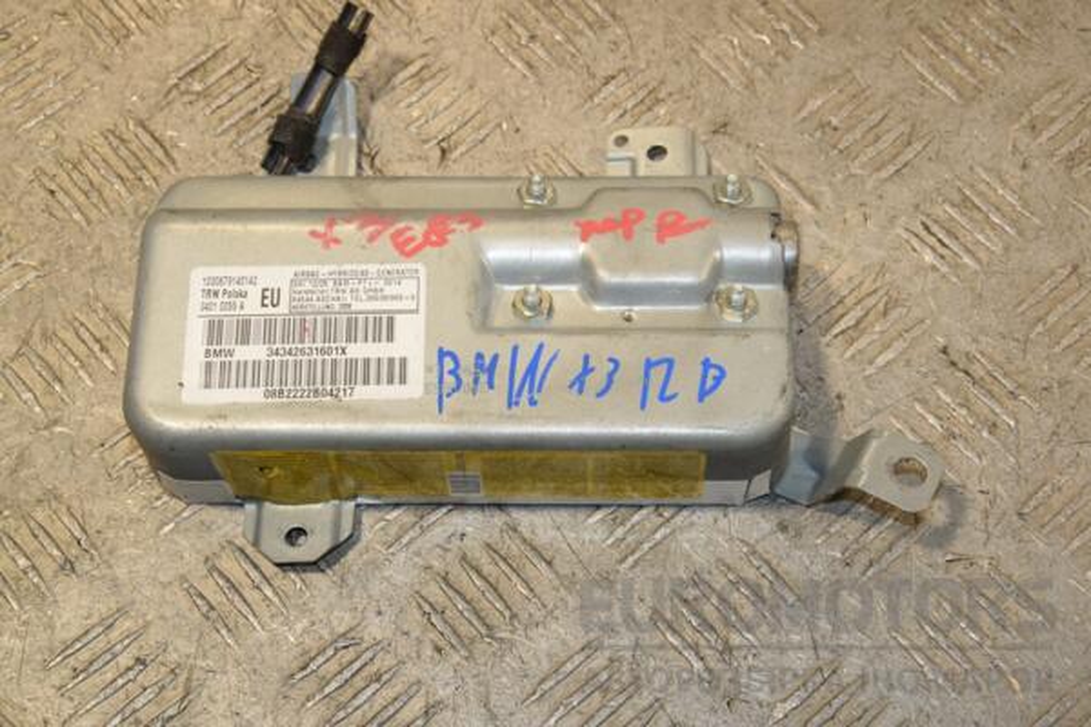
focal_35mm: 68
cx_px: 546
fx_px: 2045
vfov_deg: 20.2
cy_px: 364
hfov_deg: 29.9
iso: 800
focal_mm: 45
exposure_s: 1/200
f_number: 9
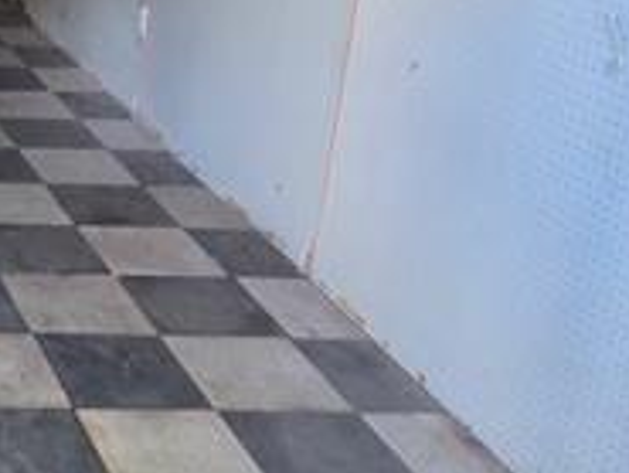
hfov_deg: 27.5
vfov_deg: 29.8
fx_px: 818
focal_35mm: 45
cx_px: -333
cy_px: -14
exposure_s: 1/60
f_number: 2.2
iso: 400
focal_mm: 2.2
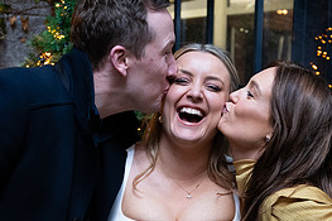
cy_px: 158
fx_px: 691
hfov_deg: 27.0
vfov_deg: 18.1
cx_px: 187
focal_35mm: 75
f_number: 3.5
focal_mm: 34
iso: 800
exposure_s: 1/160
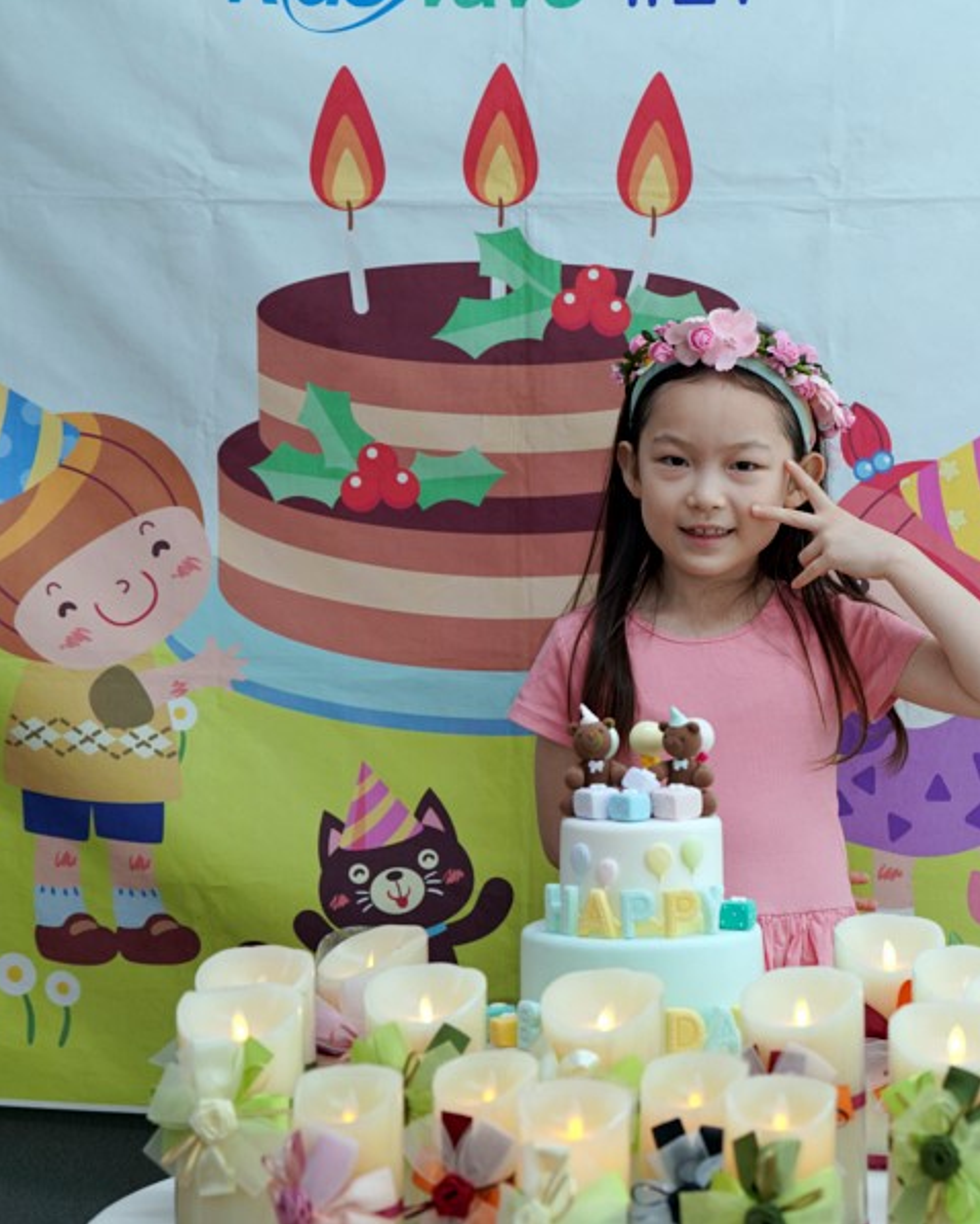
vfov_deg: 19.4
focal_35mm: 99
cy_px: 613
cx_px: 724
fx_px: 3587
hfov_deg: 15.5
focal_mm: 70
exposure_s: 1/160
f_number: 4
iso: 320
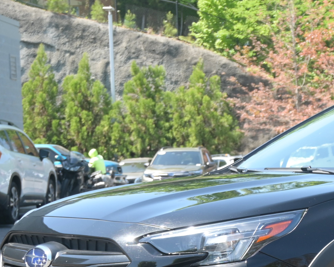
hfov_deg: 13.1
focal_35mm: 142
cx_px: 428
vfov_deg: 10.8
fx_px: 1404
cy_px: 259
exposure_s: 1/250
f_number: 5.3
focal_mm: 36
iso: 200
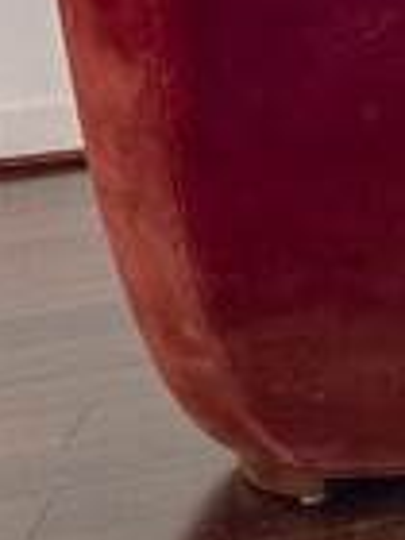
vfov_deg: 12.1
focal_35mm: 141
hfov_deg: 6.3
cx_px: 2021
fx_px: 2200
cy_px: -608
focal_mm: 16
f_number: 8
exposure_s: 1/15
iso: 400
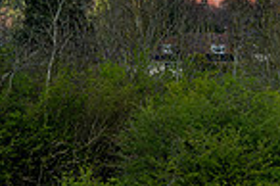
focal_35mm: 520
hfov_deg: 4.0
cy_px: -88
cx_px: 387
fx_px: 4040
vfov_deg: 2.6
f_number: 14
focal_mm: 130
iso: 110
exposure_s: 1/100
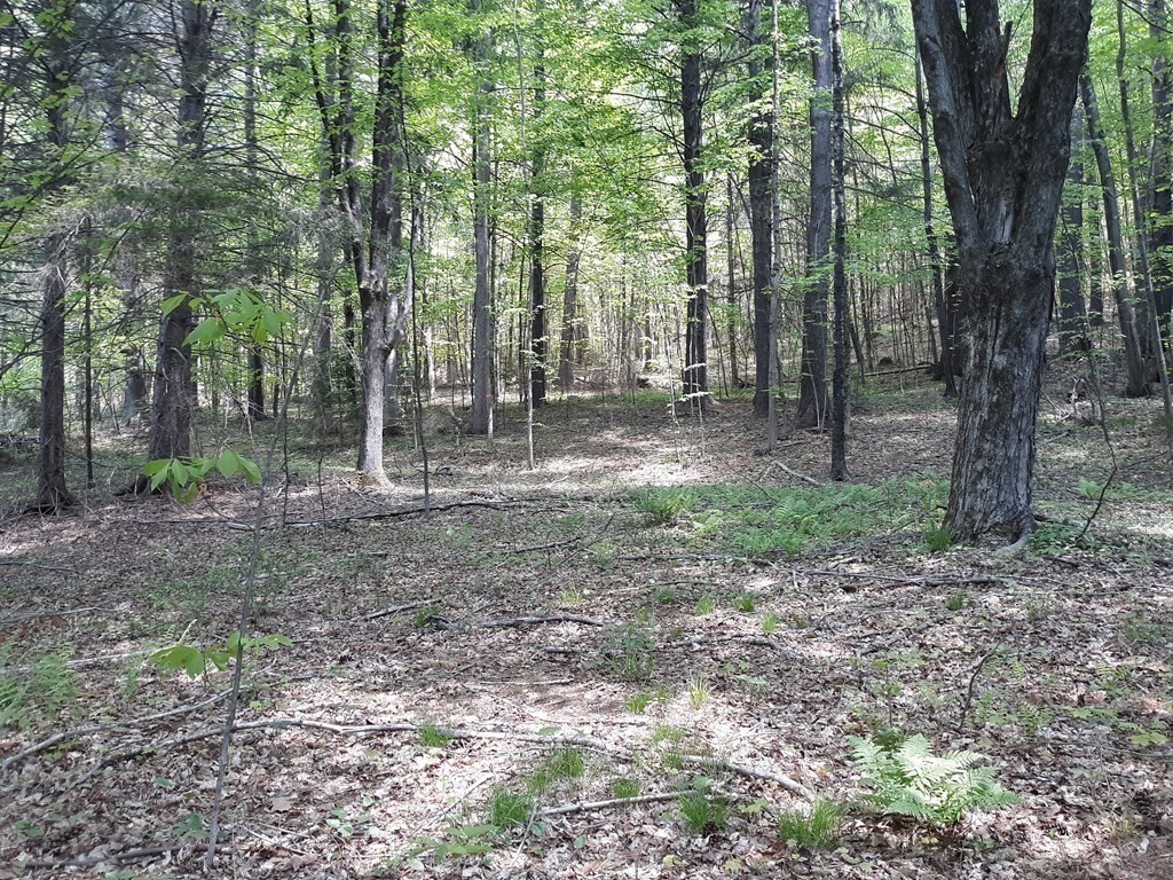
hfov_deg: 63.4
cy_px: 440
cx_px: 586
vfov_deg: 49.7
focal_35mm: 28
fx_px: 949
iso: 64
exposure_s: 1/60
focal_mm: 3.7
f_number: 1.7
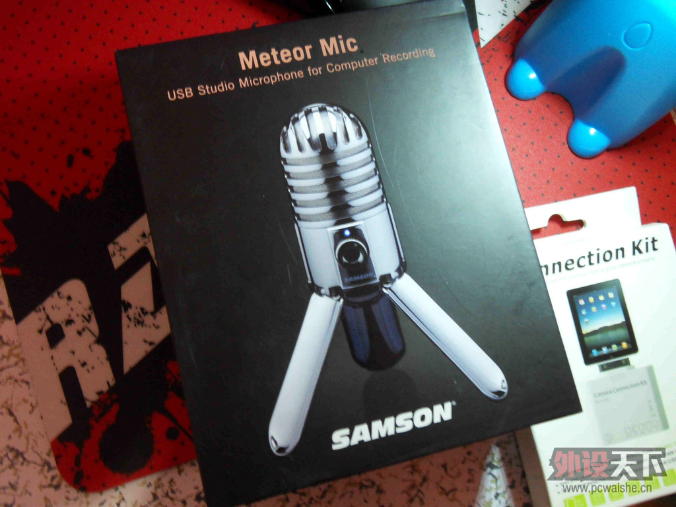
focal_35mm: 36
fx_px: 703
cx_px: 338
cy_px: 254
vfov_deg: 39.7
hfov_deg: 51.4
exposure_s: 1/4
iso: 400
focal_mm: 6.3
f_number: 3.9
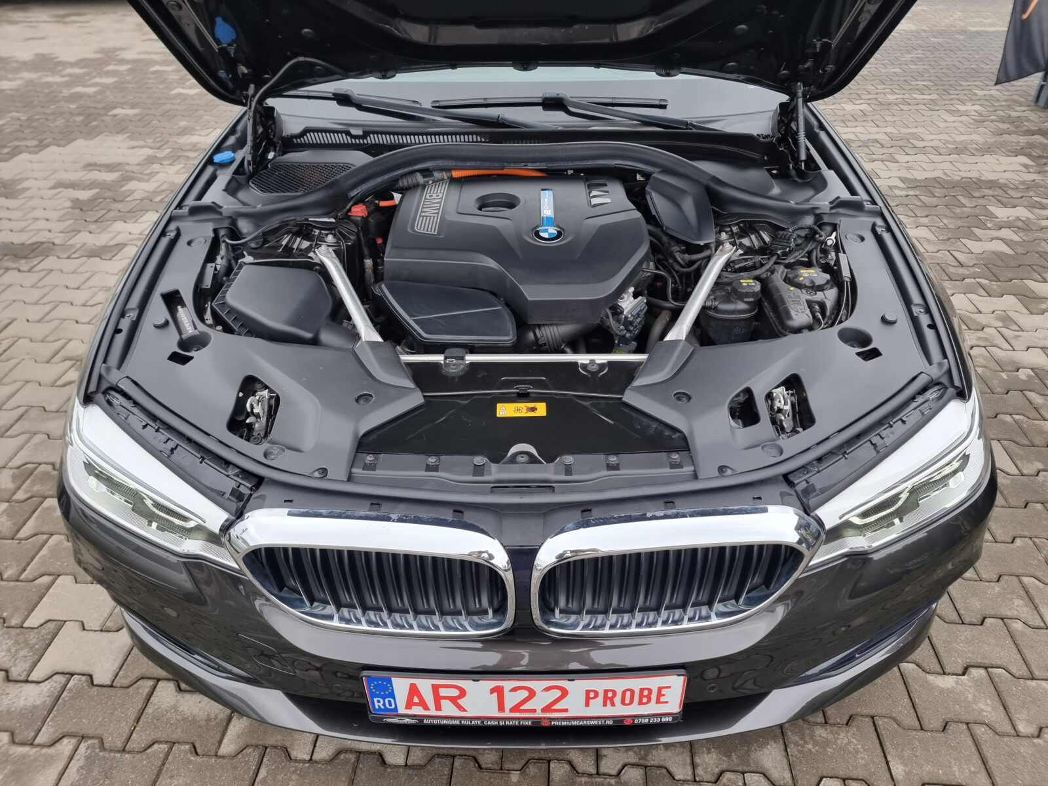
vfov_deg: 56.8
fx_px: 727
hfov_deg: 71.6
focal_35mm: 24
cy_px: 393
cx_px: 524
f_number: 1.8
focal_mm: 6.7
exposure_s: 1/100
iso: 80
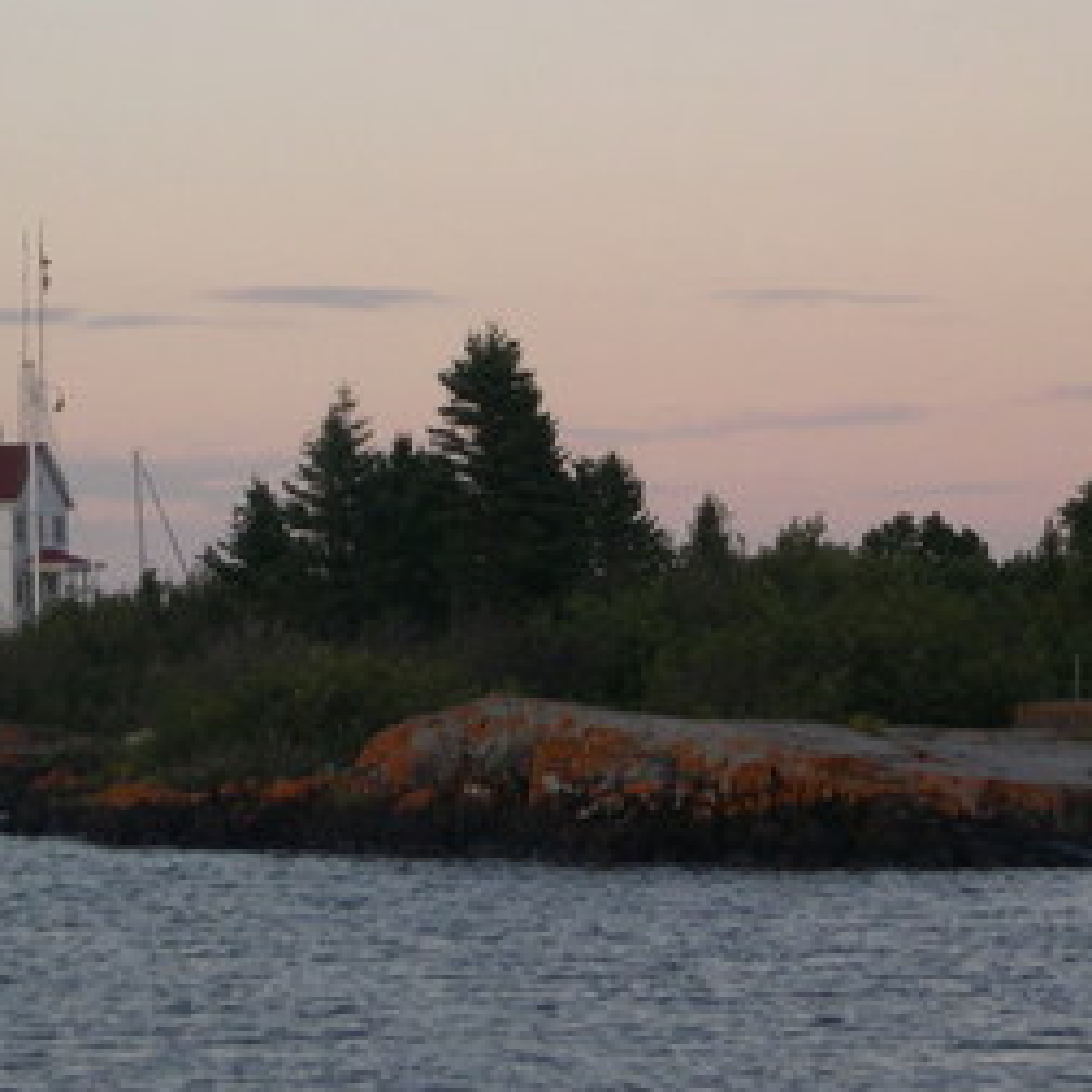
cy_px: 323
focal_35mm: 200
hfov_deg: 8.7
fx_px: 7138
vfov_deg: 8.7
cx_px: 199
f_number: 4.9
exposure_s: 1/99.5
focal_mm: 24
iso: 100
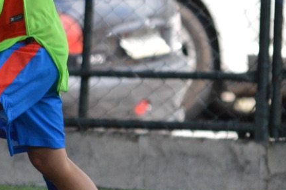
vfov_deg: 1.4
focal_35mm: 976
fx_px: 7748
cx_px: 28
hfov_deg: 2.1
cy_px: 46
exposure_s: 1/2500
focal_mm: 220
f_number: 5.3
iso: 1600
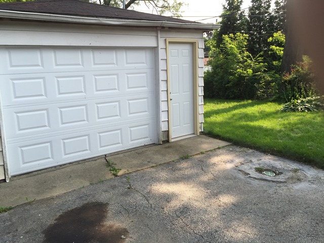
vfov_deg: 48.2
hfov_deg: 61.7
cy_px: 122
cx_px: 162
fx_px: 271
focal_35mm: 29
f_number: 2.2
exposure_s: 1/514
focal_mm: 4.15
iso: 32
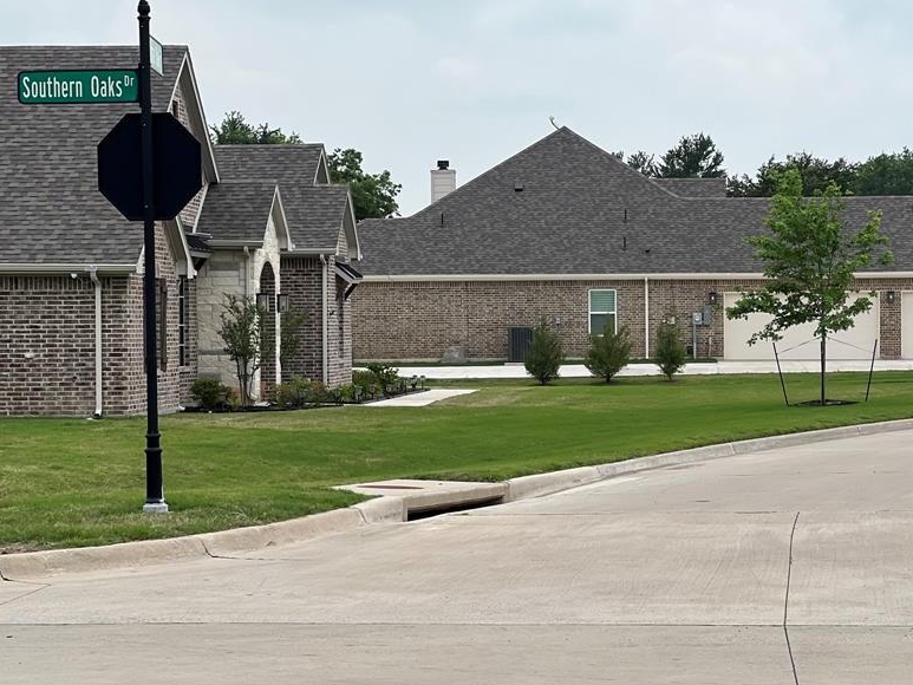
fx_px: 2691
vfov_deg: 14.5
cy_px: 380
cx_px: 554
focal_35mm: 102
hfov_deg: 19.2
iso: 32
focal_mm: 9
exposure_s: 1/943
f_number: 2.8
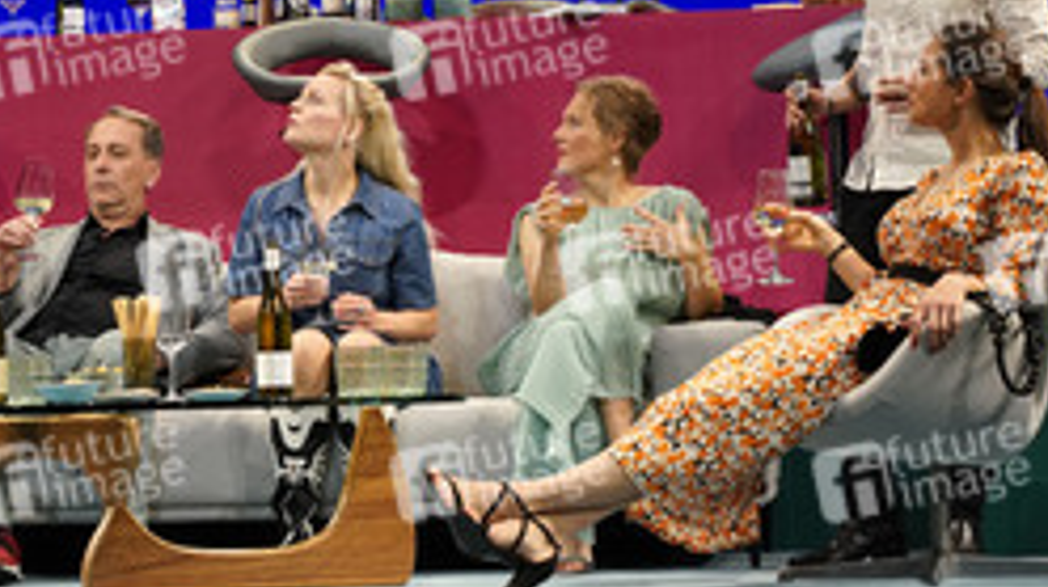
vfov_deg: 7.5
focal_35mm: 162
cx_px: 133
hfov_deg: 13.2
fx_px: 4498
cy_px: 156
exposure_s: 1/250
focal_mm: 85
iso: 1600
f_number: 5.6
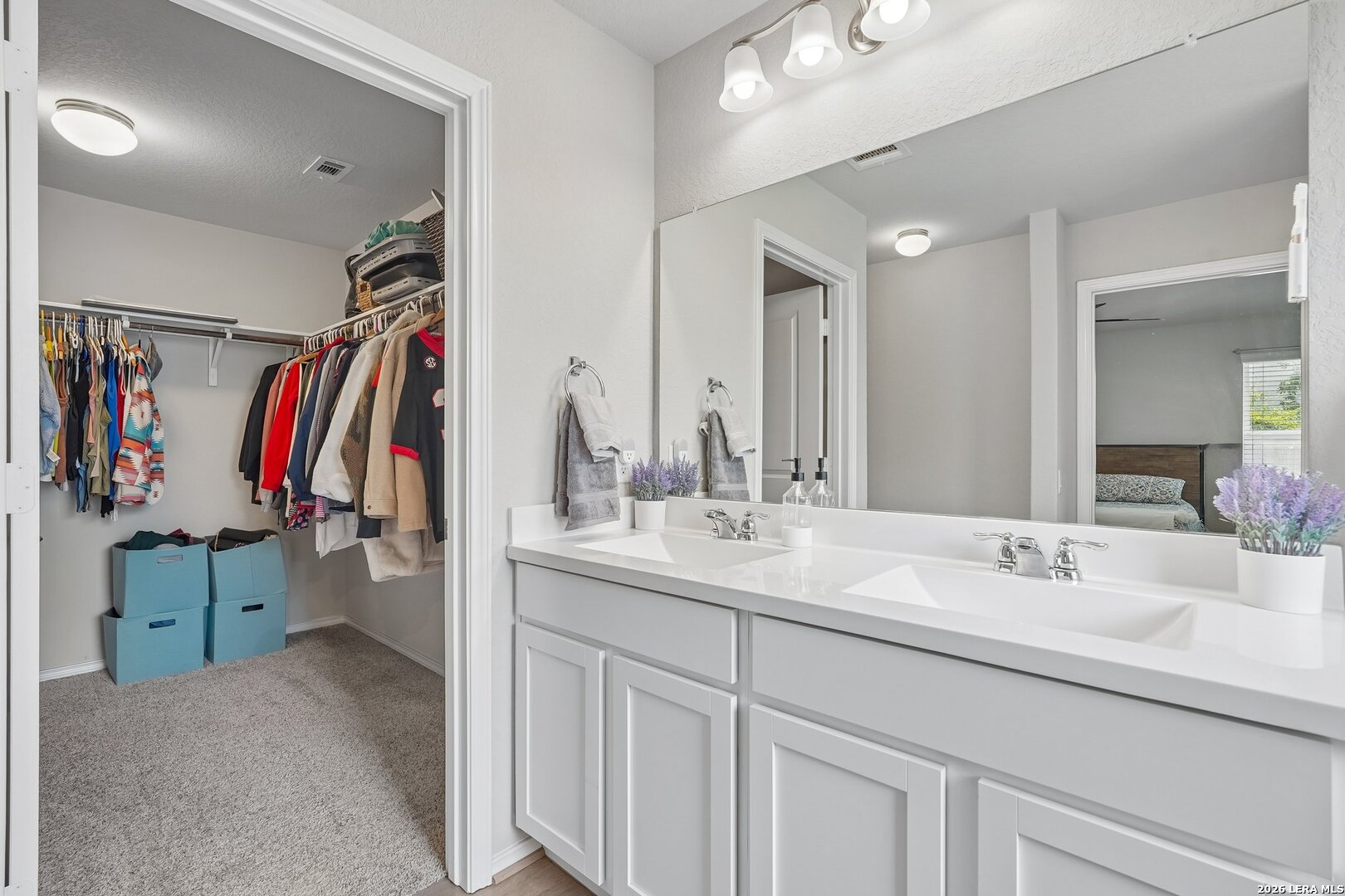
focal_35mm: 16
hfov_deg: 95.0
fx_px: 616
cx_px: 672
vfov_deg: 72.1
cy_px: 448
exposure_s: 1/30
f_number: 8
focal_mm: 16.5
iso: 400
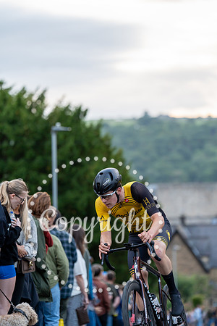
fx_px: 1383
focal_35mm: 153
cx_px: 108
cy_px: 163
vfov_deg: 13.4
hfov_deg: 9.0
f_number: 3.2
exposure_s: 1/640
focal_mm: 153
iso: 1250
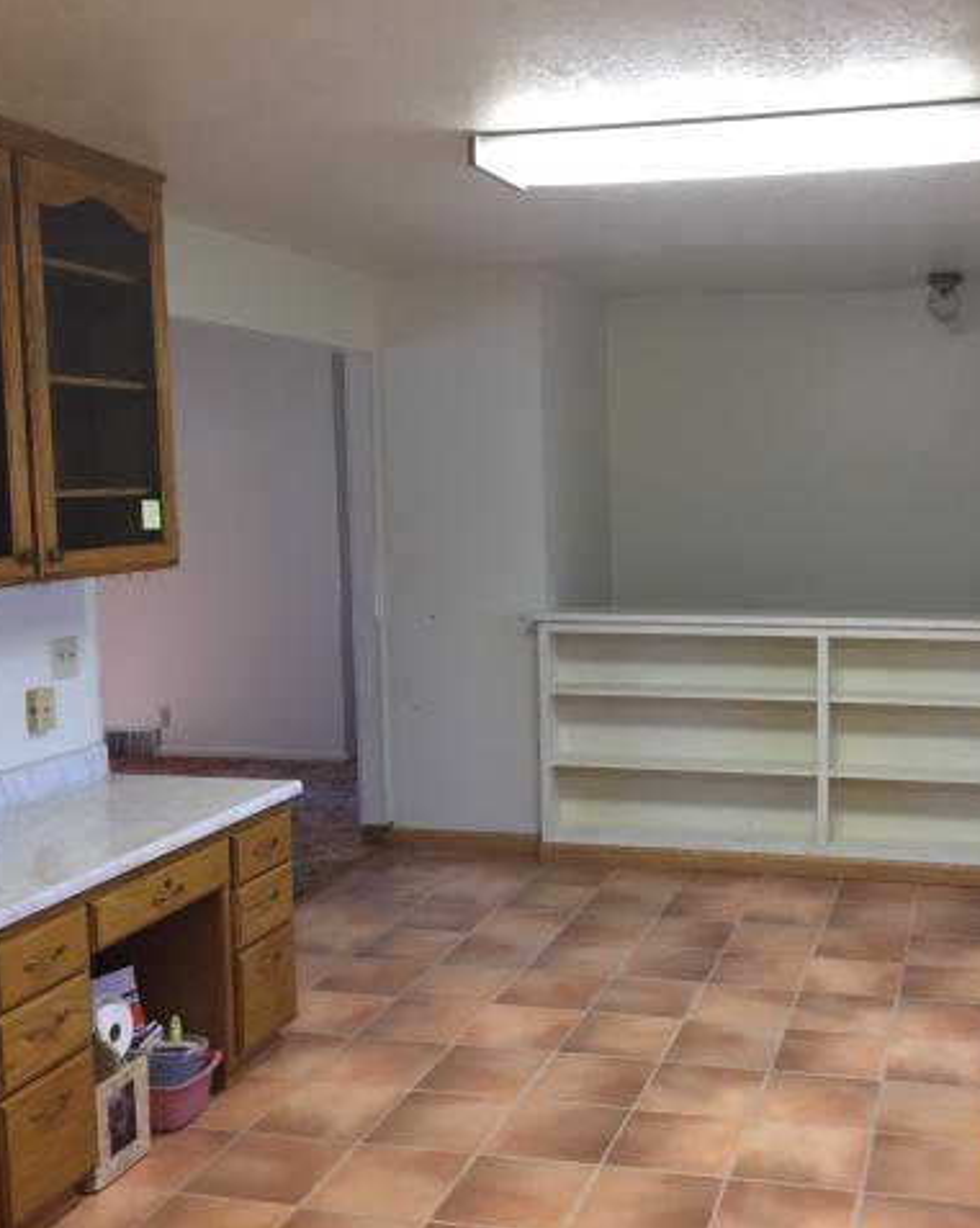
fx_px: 1379
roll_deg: +0.8
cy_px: 615
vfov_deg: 48.0
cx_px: 682
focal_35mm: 38
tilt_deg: -4.5
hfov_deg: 38.5
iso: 100
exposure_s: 1/30
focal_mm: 4.15
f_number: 2.2
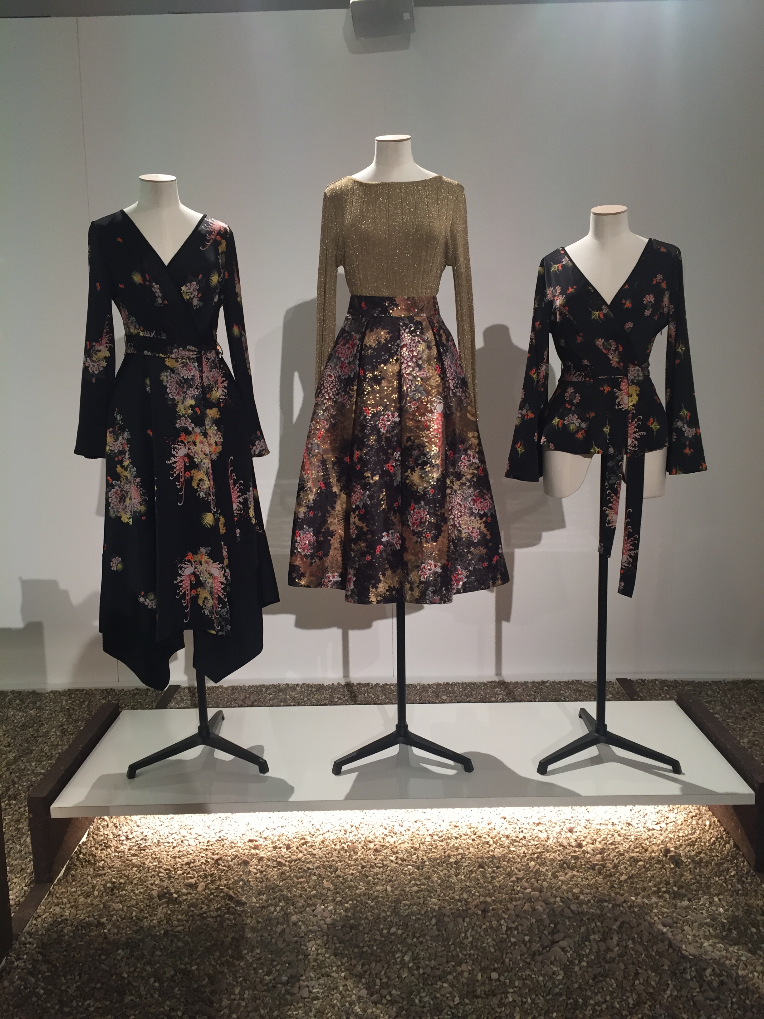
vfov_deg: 61.7
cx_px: 382
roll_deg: +1.0
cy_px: 510
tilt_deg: -8.6
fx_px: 853
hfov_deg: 48.2
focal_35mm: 29
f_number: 2.2
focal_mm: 4.15
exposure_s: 1/33
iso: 100
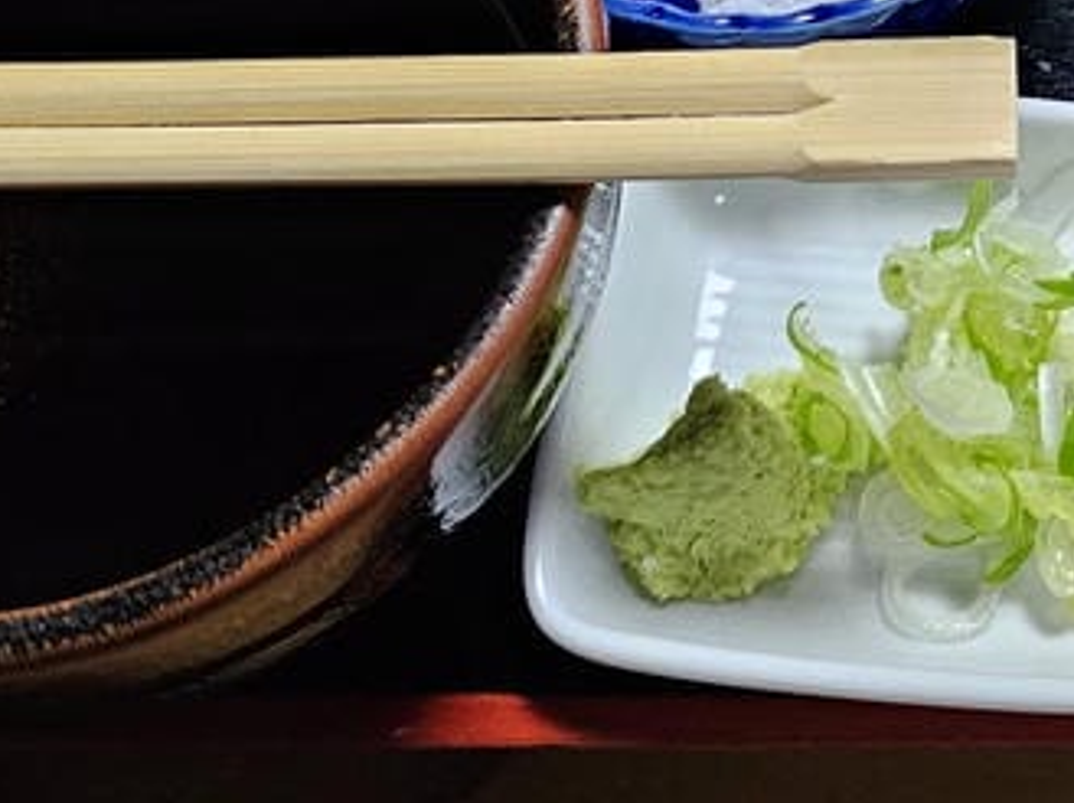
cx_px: 1211
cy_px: -388
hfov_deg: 21.9
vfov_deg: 16.1
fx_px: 2603
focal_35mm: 84
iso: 800
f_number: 1.7
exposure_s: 1/120
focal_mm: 6.3
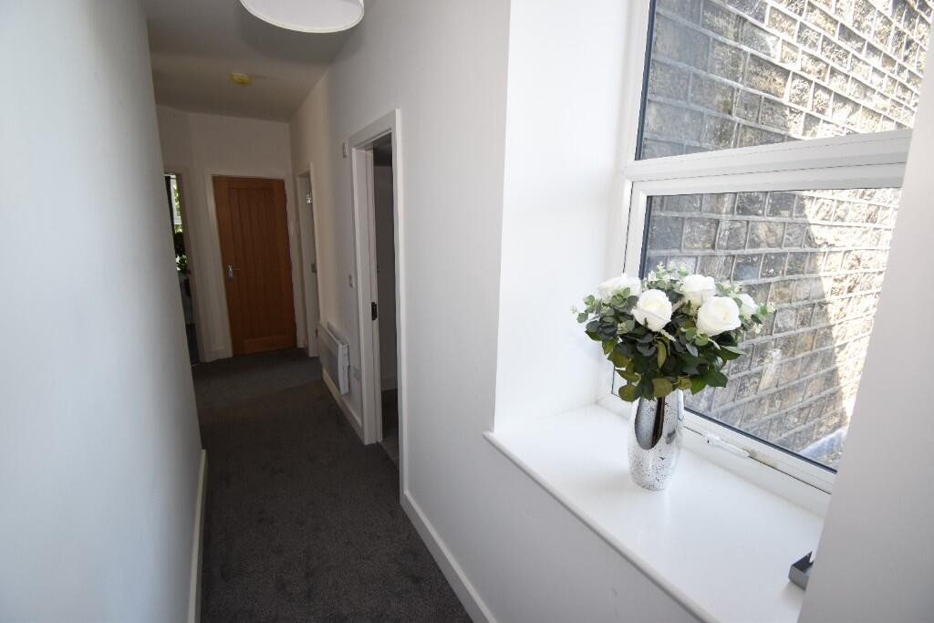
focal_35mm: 15
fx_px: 389
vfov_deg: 77.3
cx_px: 467
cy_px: 312
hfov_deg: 100.4
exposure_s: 1/60
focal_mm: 10
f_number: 5
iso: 320
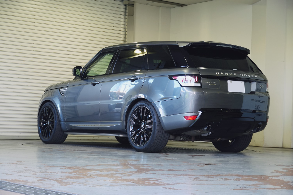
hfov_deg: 26.5
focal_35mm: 76
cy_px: 98
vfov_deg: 17.8
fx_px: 623
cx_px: 146
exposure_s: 1/80
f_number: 5
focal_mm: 51
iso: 500
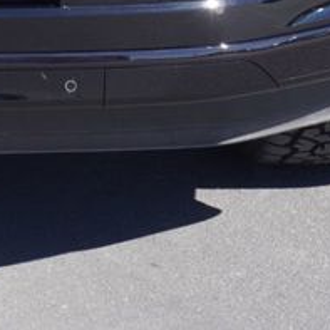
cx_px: -131
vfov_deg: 9.0
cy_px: -235
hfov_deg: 9.2
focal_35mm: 186
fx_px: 2006
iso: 100
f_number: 7.1
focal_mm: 28
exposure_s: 1/125
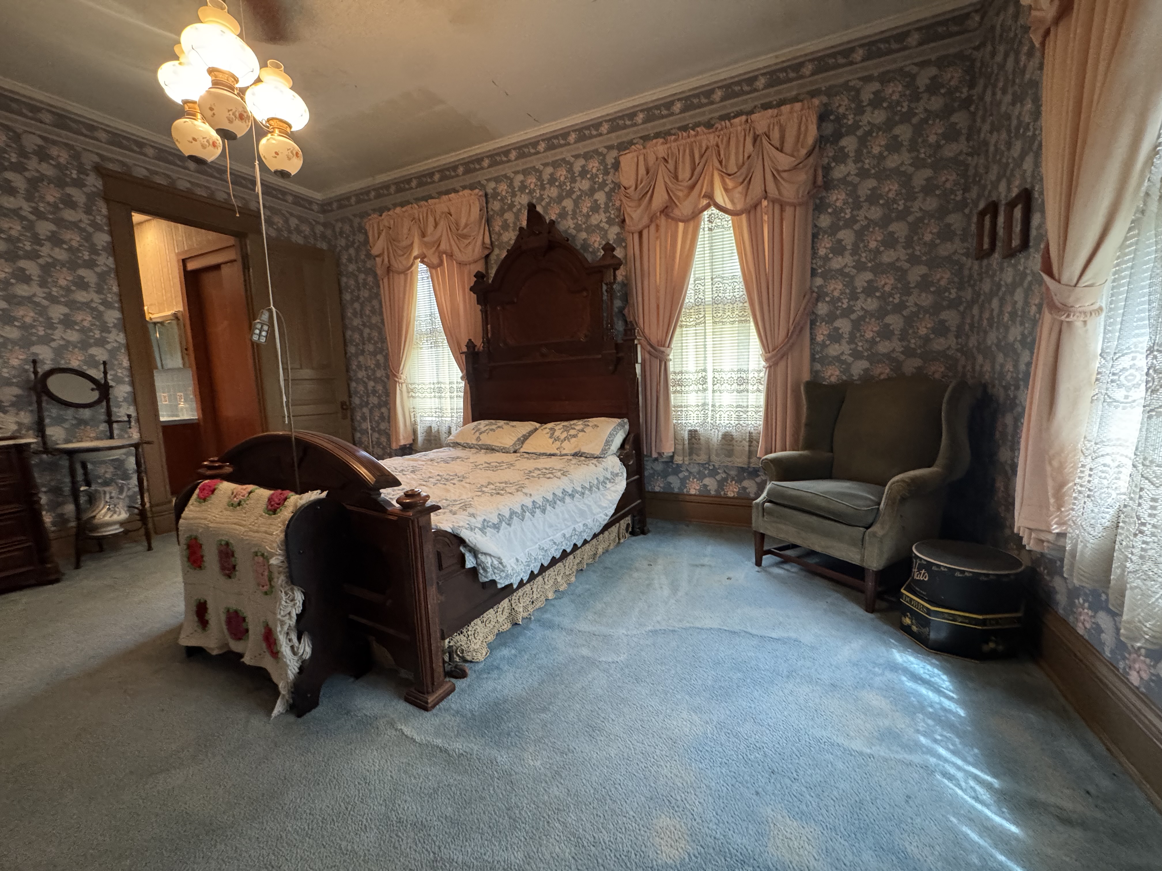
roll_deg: +1.2
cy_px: 436
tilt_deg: -8.2
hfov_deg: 102.1
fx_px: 470
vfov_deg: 85.7
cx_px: 581
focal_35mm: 14
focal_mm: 2.22
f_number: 2.2
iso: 800
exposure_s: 1/60
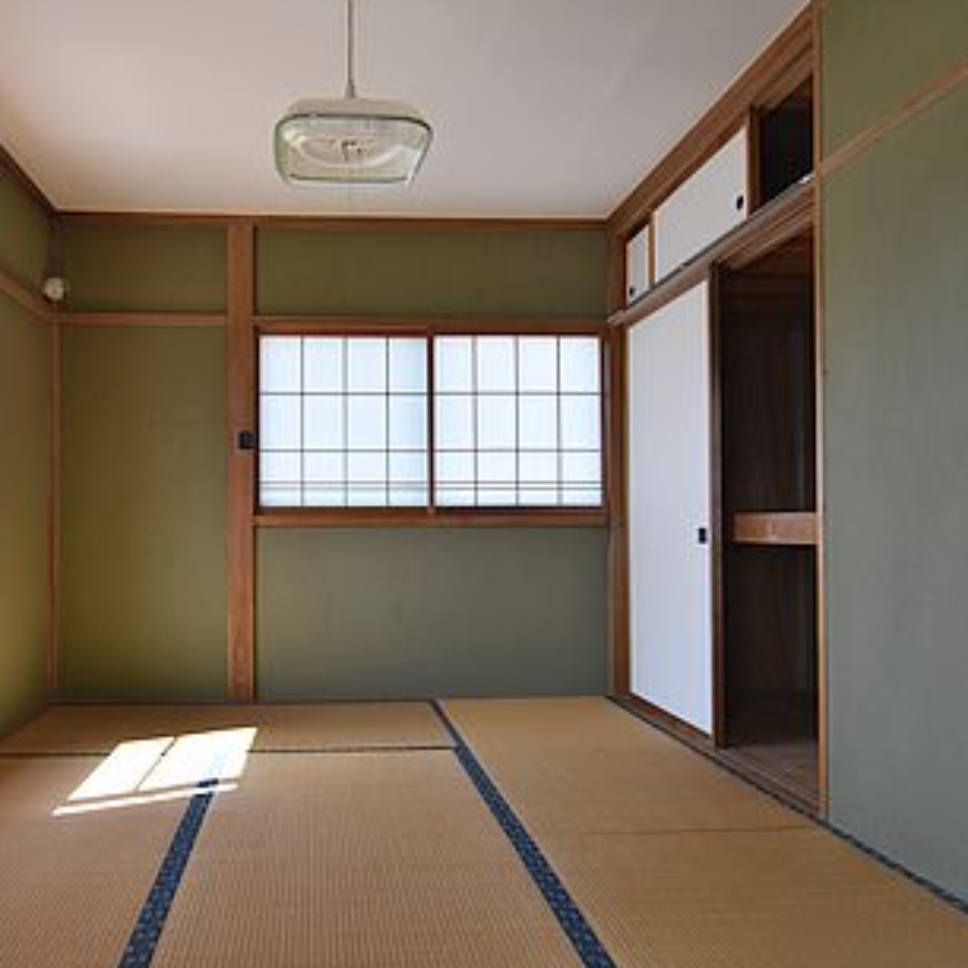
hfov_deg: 62.0
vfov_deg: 62.9
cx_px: 357
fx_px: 791
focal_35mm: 25
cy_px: 505
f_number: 6.3
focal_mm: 12
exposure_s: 1/160
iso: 400
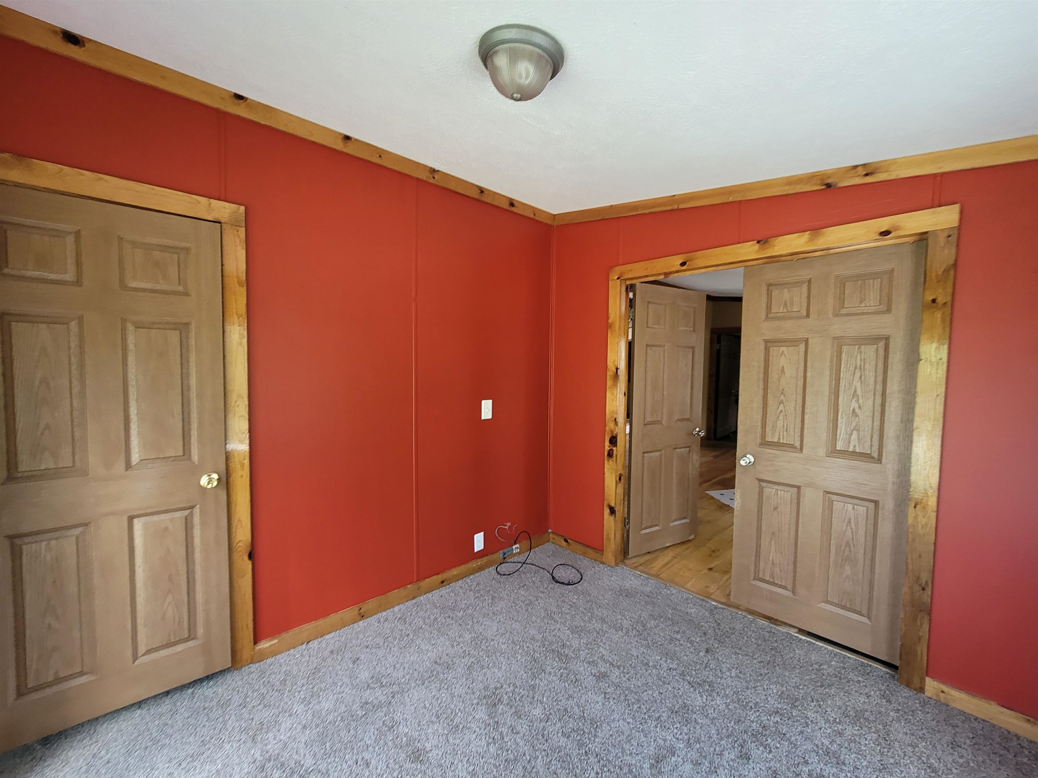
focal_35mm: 13
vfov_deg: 89.9
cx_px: 519
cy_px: 389
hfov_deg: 106.2
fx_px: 390
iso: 160
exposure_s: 1/60
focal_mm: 2.2
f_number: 2.2
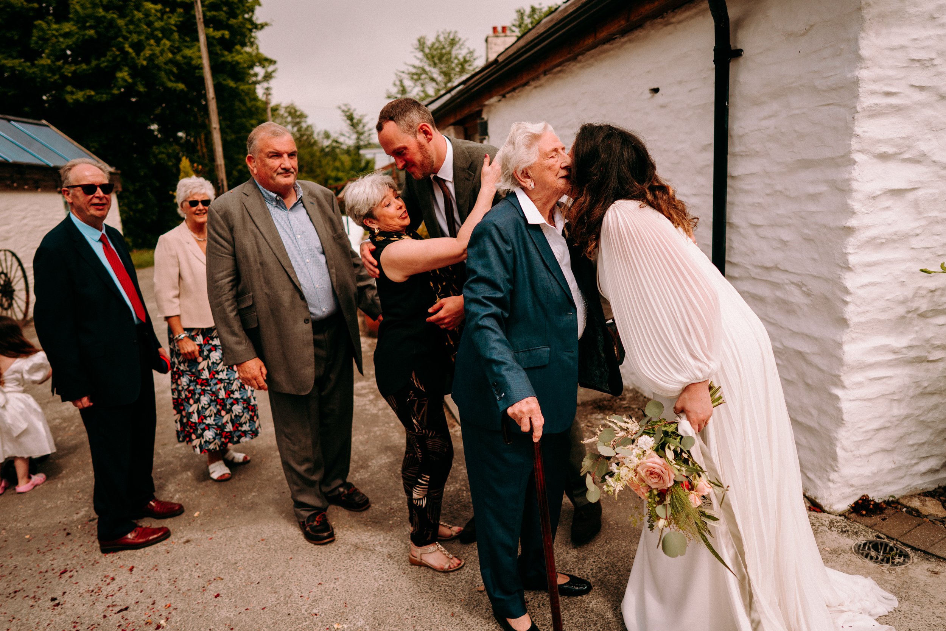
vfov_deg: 51.3
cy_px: 316
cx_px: 473
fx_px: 657
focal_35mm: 25
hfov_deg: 71.5
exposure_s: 1/8000
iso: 100
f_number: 2.2
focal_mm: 25
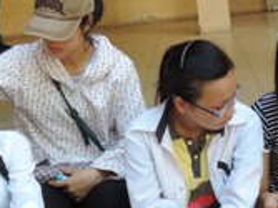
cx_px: 210
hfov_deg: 14.7
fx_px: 1075
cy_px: 238
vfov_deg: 10.9
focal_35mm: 134
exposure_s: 1/50
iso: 200
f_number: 3.6
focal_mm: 8.9
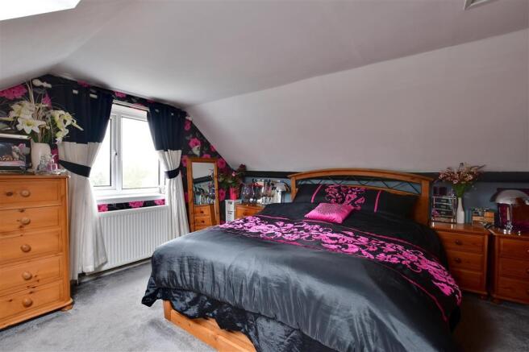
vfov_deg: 77.3
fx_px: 220
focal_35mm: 15
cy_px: 176
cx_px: 264
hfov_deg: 100.4
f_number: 8
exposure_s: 1/8
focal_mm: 10
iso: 160
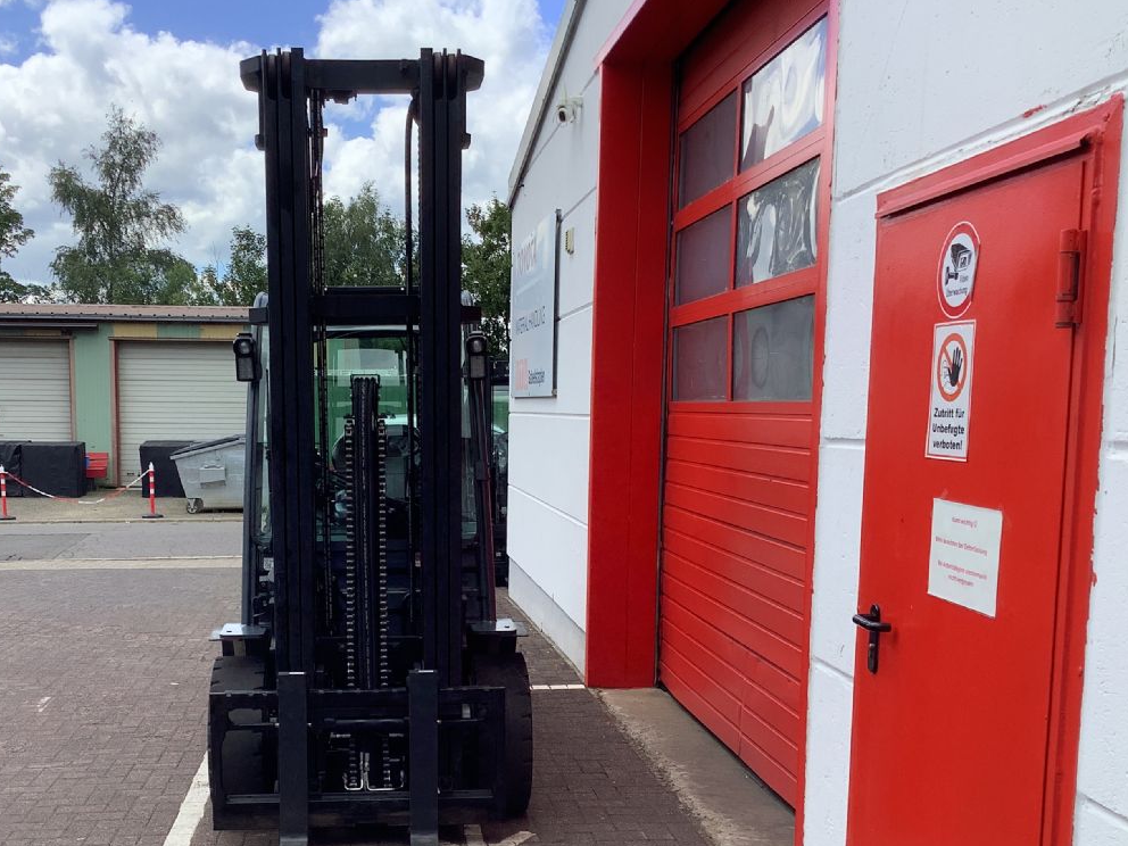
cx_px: 406
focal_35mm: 40
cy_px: 541
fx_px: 1303
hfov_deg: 46.3
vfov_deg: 35.7
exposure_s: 1/450
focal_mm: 3.3
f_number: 2.4
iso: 25
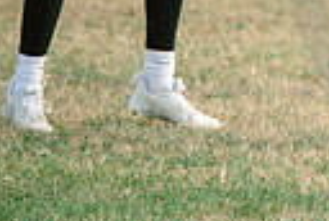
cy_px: -127
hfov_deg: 2.3
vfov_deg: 1.5
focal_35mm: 904
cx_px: 727
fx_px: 8281
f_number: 4
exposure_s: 1/1000
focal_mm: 200
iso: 250
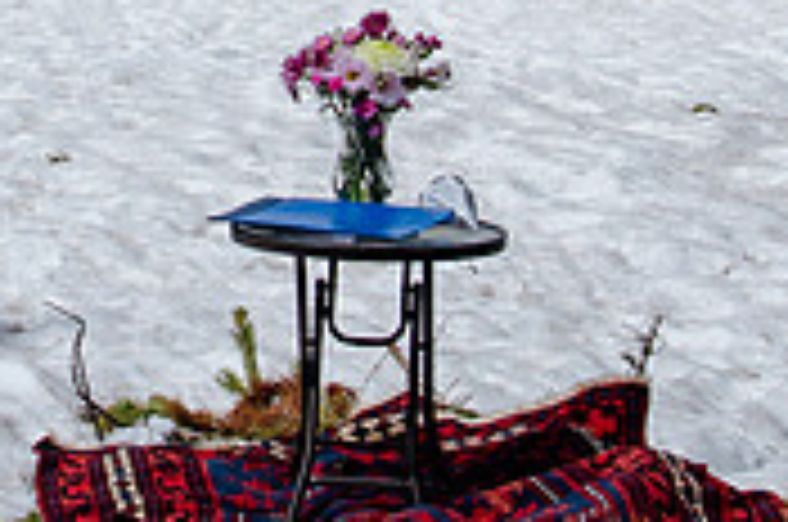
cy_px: -197
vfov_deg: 9.3
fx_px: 3146
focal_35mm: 144
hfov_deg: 14.1
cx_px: 39
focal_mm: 32
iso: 200
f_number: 8
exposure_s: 1/640
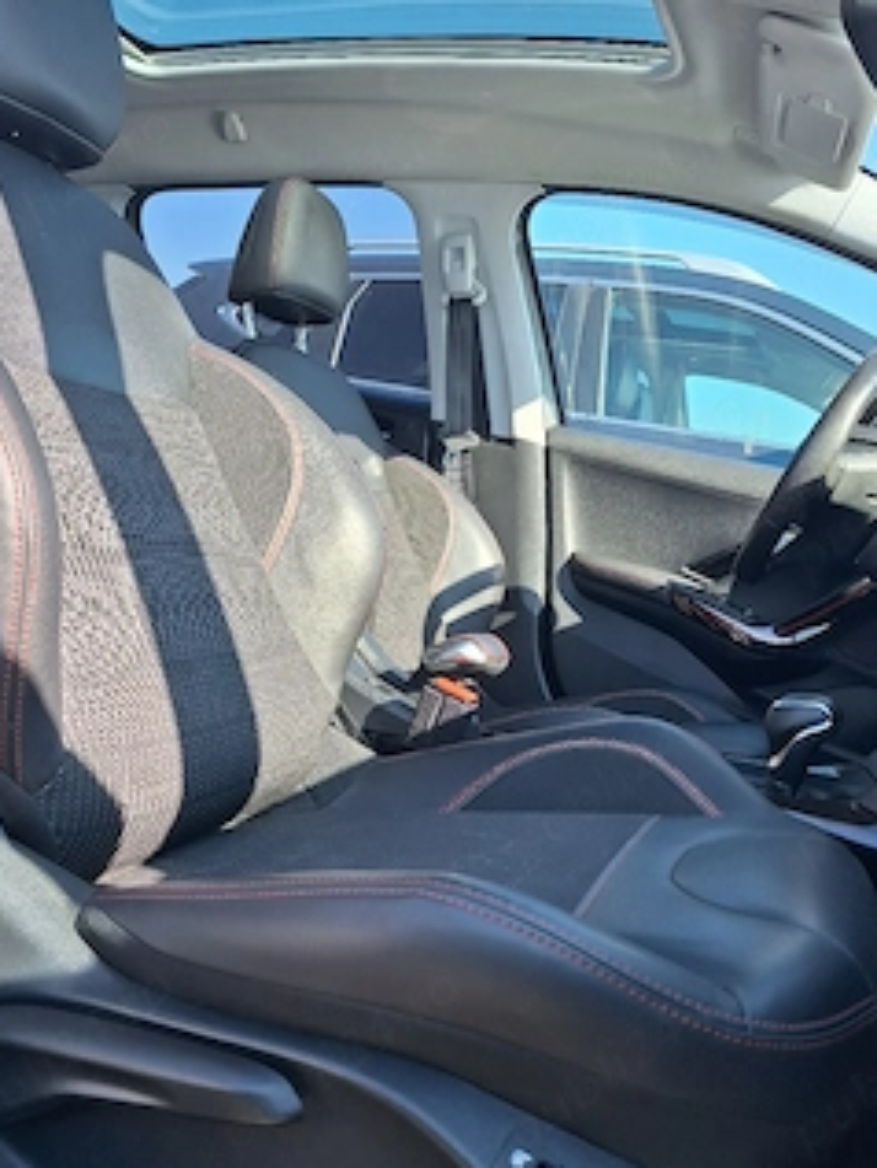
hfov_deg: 48.2
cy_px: 531
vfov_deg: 61.5
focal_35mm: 29
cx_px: 413
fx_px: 979
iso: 40
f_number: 1.8
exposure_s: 1/370
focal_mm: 5.54
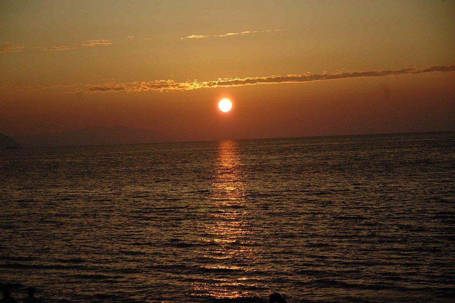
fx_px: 1326
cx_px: 228
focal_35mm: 105
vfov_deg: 13.0
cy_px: 152
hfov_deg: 19.5
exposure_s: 1/2500
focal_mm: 70
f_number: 4.5
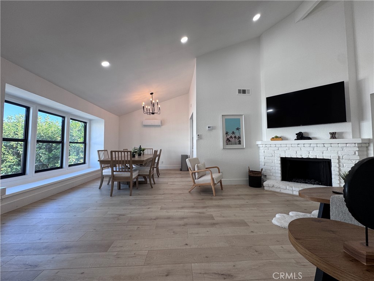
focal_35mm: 14
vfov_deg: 85.7
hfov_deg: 102.1
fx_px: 151
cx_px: 187
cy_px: 140
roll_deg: +0.0
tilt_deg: +1.5
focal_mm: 2.22
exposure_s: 1/120
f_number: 2.2
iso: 64
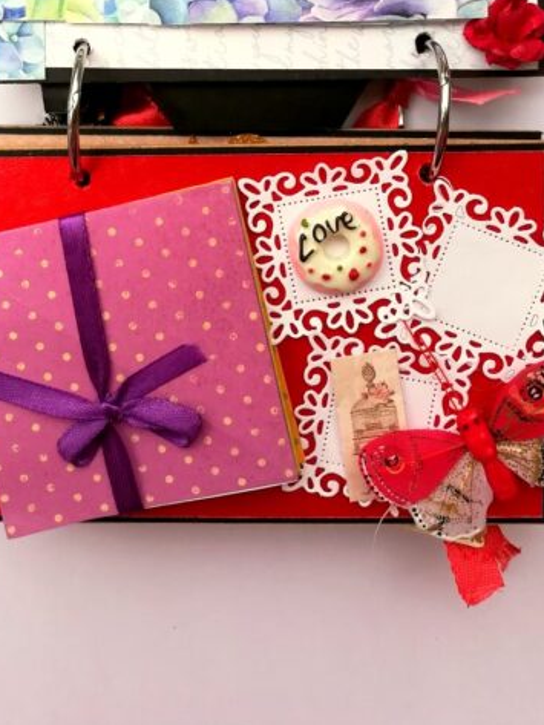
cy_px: 120
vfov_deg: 40.7
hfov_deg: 32.9
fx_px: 922
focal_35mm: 44
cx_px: 270
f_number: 2.2
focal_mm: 3.83
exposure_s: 1/715
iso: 50
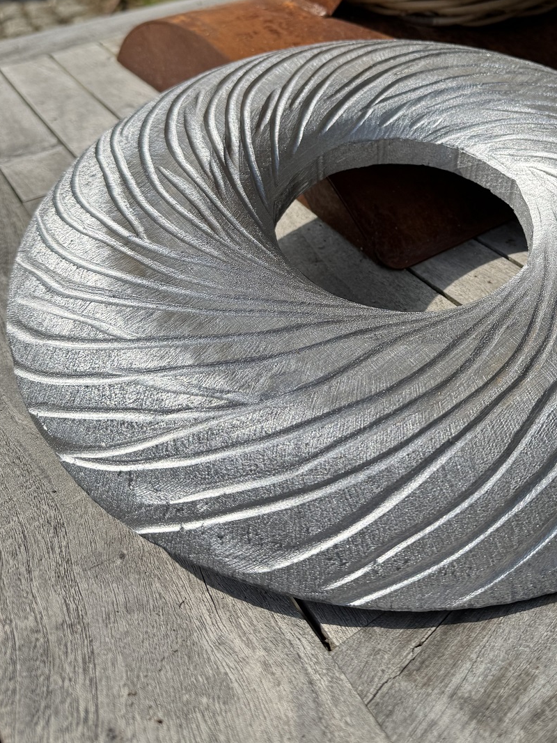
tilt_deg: -29.7
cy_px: 198
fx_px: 773
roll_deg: +0.6
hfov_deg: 38.7
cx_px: 410
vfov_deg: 49.6
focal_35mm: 36
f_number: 1.78
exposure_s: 1/6410
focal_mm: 6.76
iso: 80
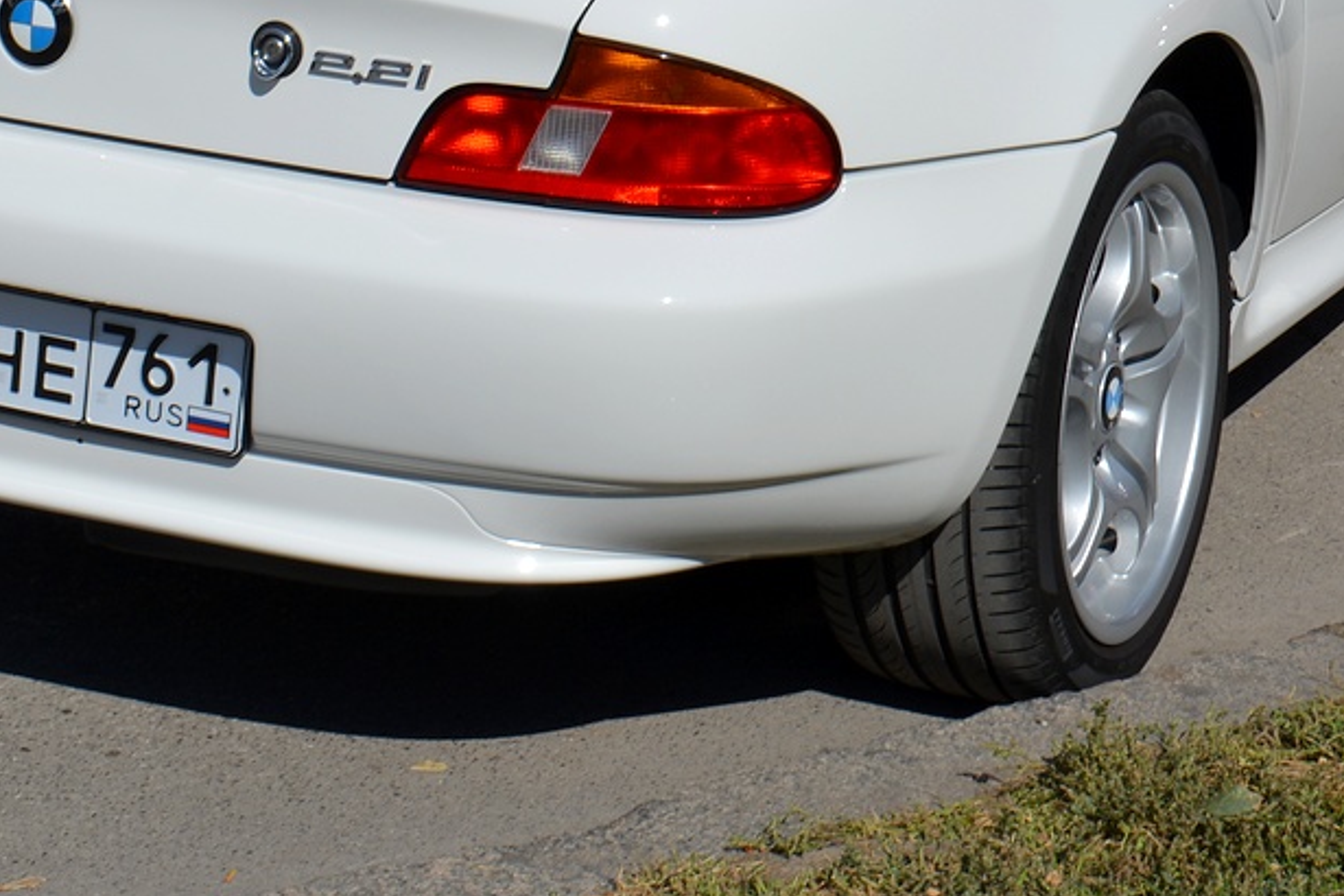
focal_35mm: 117
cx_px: 618
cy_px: -170
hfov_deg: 17.5
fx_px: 4368
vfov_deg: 11.5
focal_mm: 32
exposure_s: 1/400
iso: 100
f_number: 10
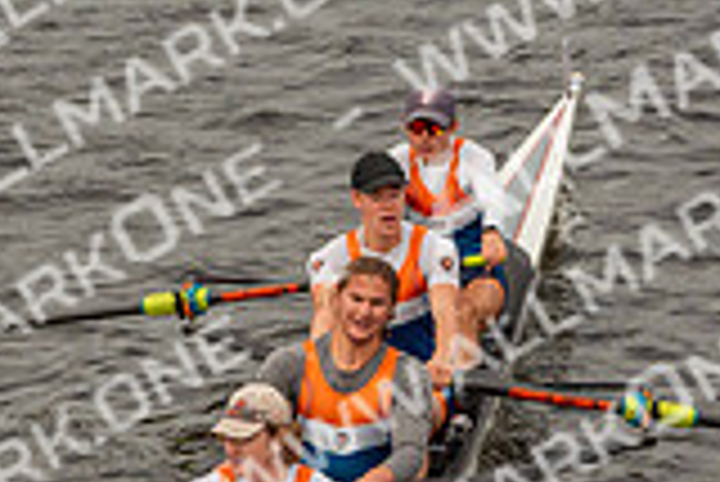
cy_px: 764
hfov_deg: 4.6
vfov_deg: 3.1
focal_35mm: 449
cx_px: 148
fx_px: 8988
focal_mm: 124
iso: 400
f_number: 5
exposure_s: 1/2500
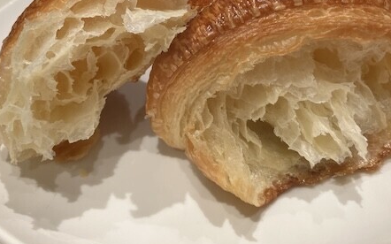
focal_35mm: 43
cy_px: 65
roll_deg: +0.0
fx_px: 458
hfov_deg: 46.2
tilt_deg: -35.4
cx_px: 206
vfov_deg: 29.4
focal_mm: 3.99
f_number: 1.8
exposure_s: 1/121
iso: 80
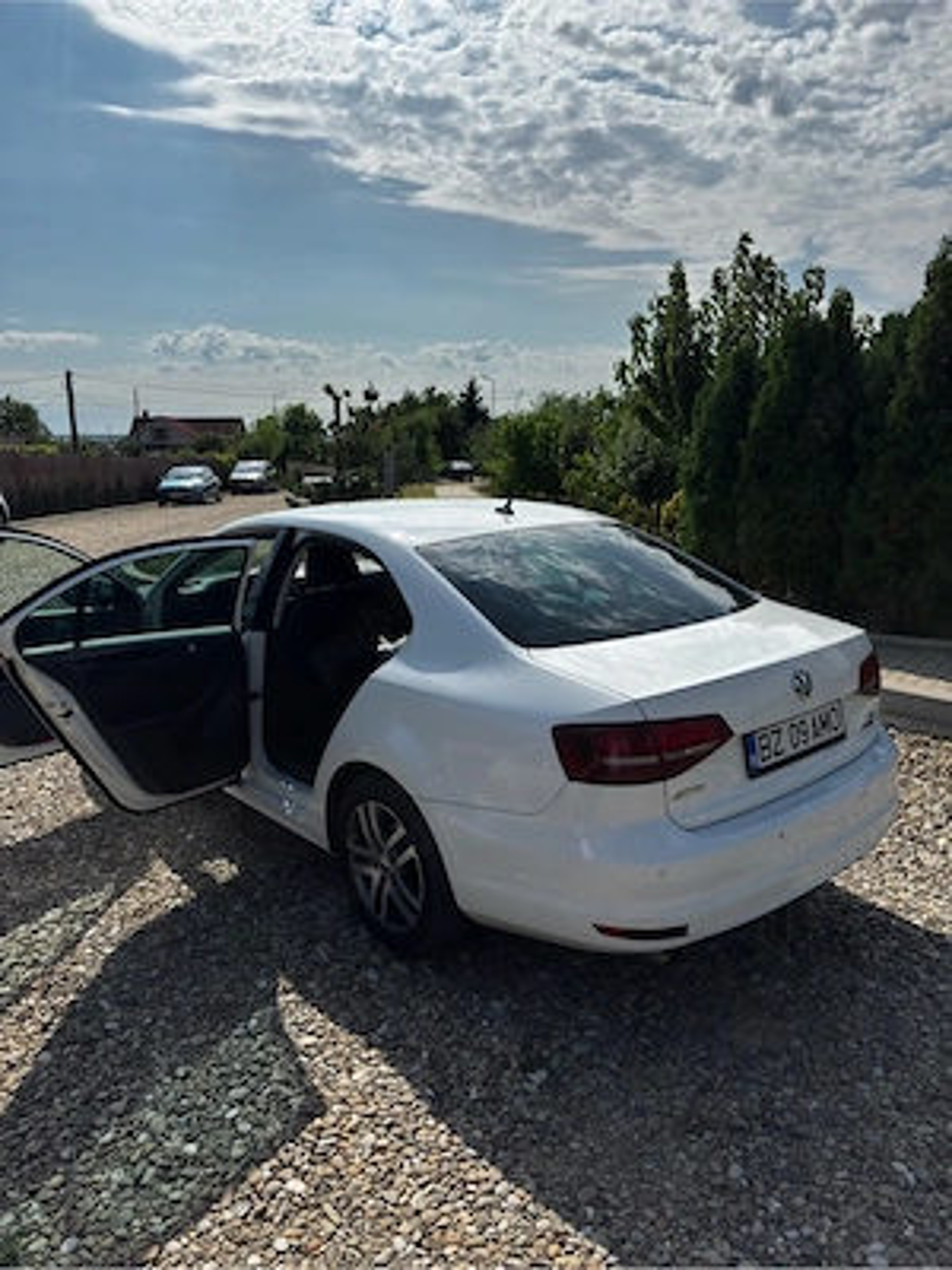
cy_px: 635
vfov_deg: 71.6
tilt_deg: -11.9
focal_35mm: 24
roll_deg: -0.9
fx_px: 880
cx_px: 476
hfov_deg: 56.8
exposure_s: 1/15385
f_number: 1.78
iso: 100
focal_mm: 6.76
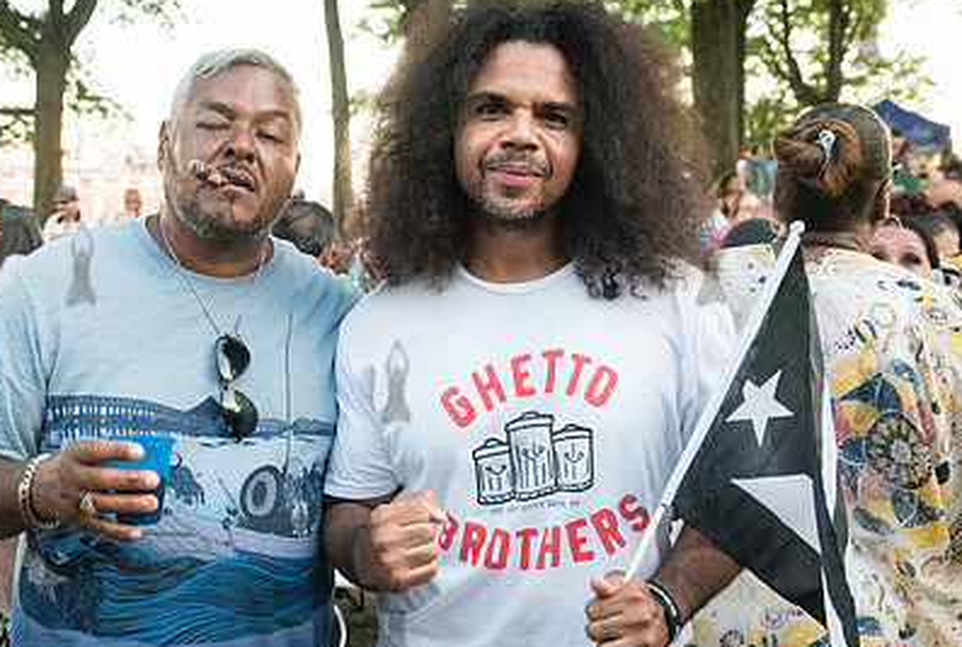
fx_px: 1152
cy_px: 359
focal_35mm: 43
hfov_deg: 44.9
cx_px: 358
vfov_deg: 31.3
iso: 5000
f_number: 5
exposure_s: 1/500
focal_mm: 28
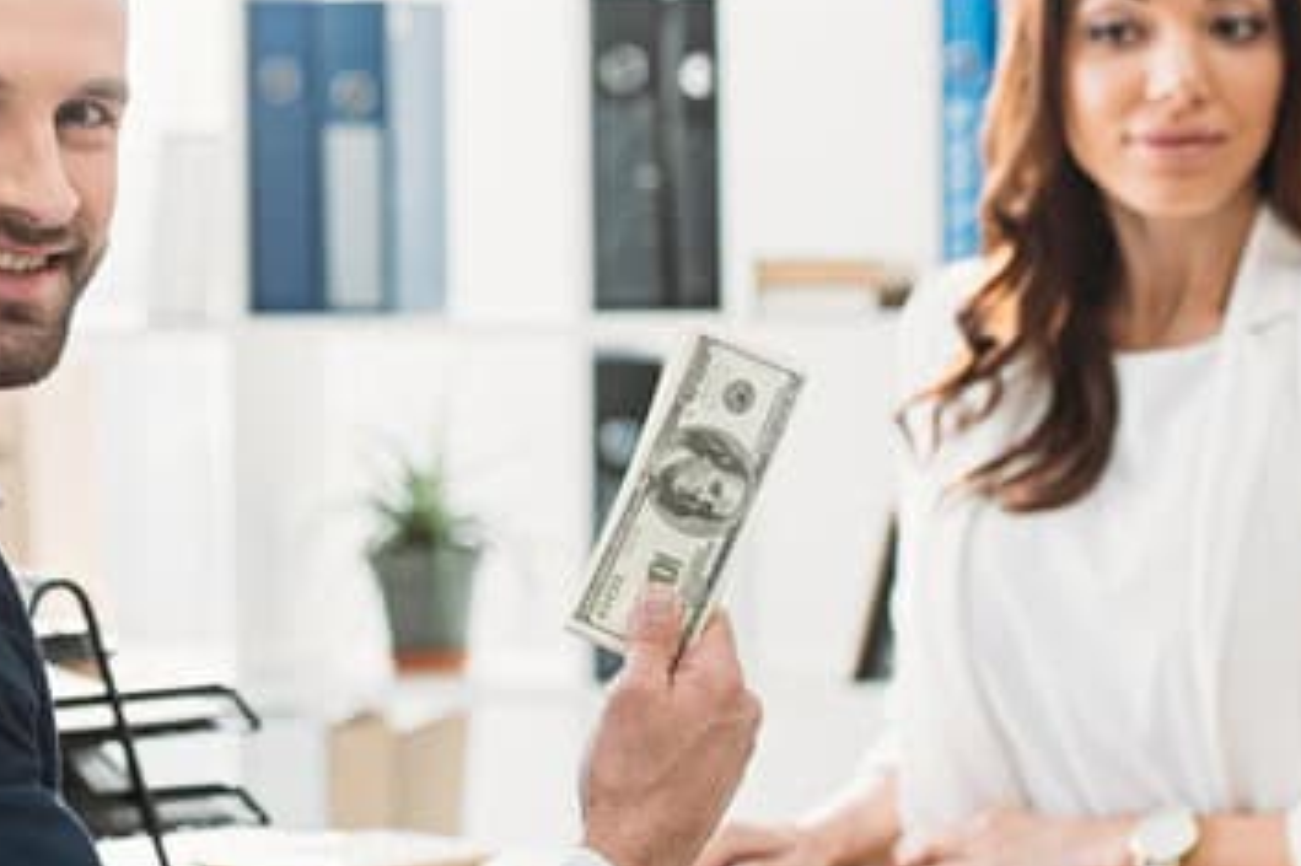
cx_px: 413
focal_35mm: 146
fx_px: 5274
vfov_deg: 9.4
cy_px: 444
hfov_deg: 14.0
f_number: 3.5
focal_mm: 70
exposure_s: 1/200
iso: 125
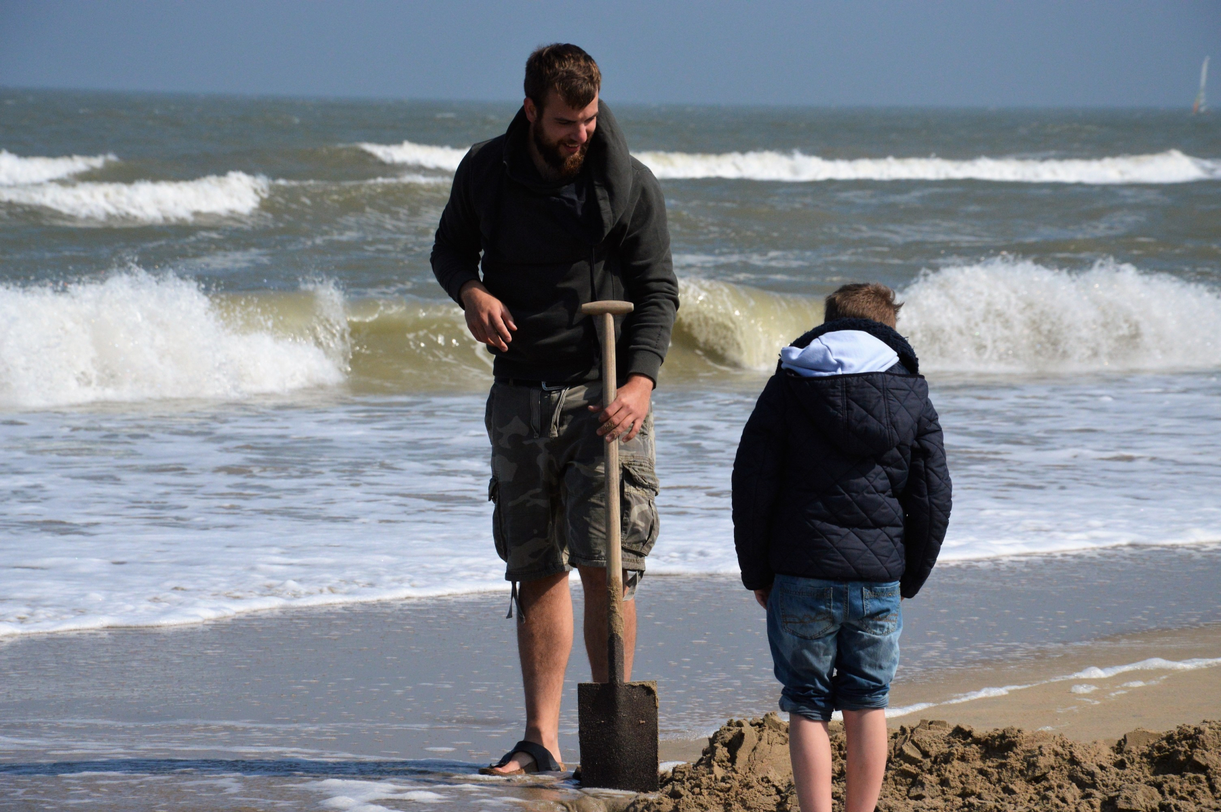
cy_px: 406
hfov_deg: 13.1
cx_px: 610
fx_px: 5337
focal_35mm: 158
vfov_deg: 8.7
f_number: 9
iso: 800
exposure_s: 1/4000
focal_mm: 105
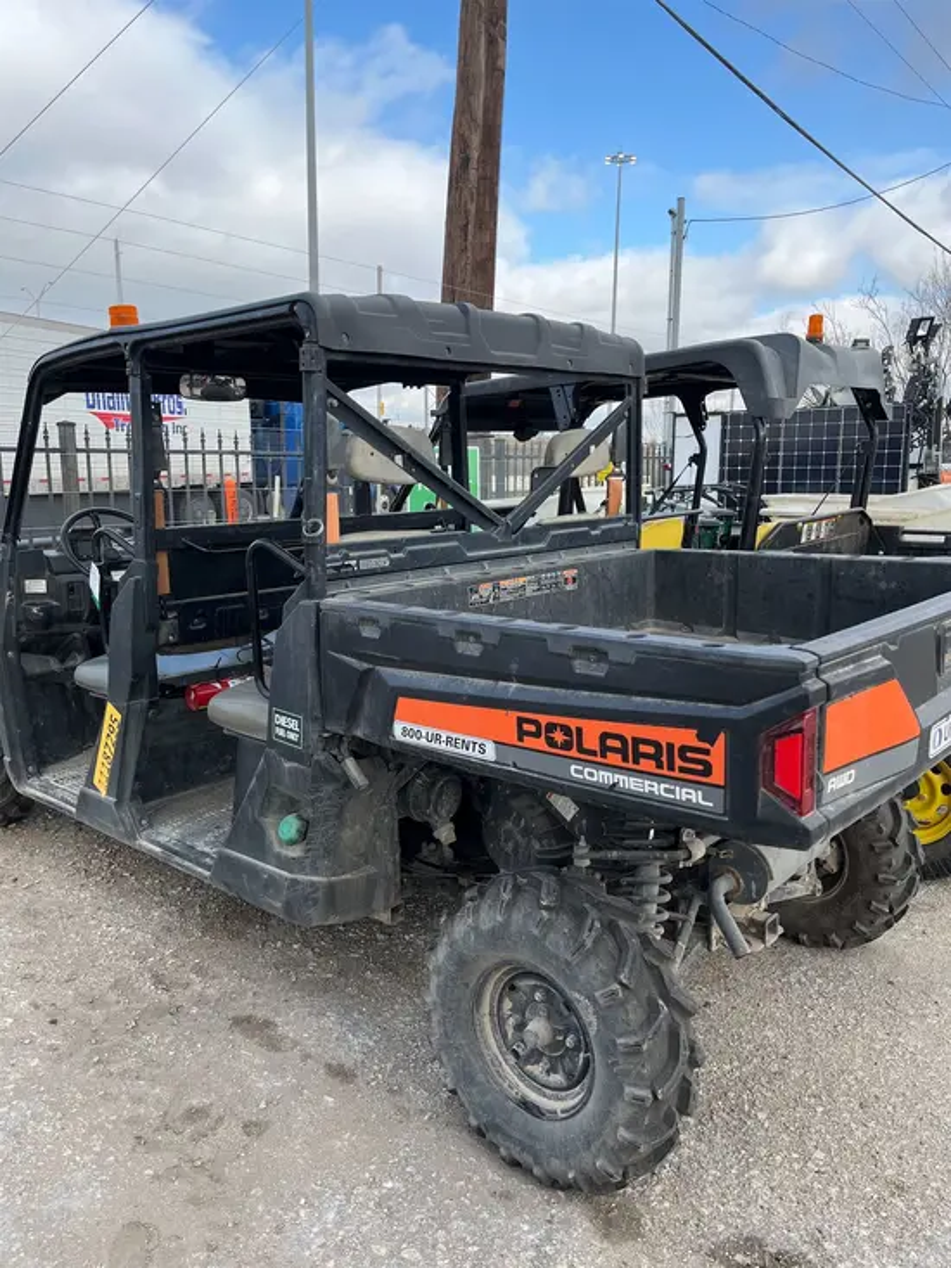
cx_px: 476
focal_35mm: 26
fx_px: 952
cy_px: 634
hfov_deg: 53.1
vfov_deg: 67.3
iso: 50
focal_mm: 5.1
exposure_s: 1/935
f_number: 1.6
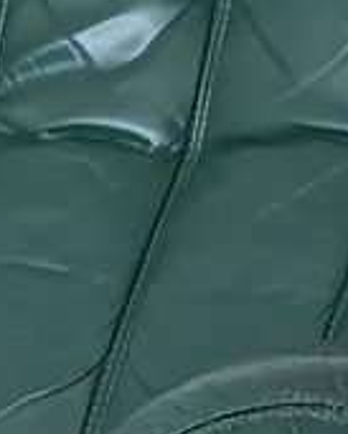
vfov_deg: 13.5
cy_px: 566
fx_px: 1762
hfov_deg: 10.8
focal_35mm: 137
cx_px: -206
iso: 1469
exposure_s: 1/25
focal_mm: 5.31
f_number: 1.7
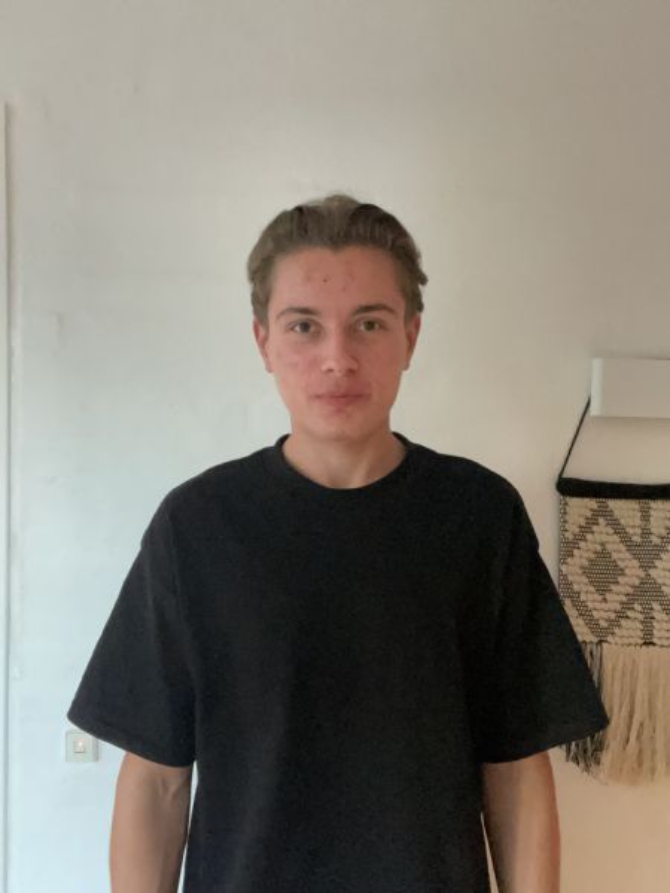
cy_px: 446
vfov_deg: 60.0
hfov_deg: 46.8
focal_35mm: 30
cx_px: 335
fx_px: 774
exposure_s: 1/17
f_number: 2.2
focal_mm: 2.71
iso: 800
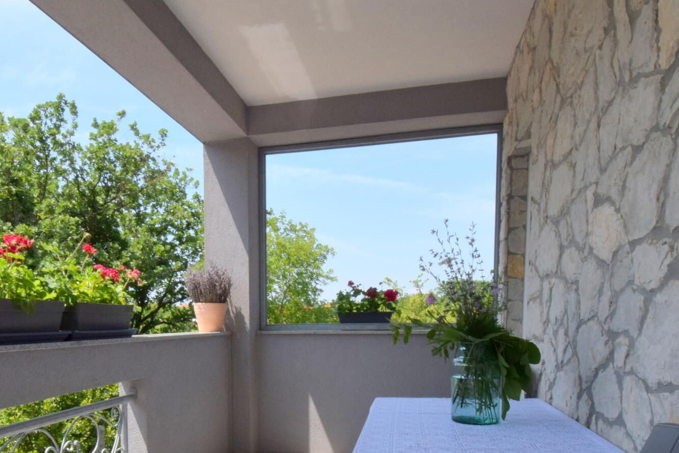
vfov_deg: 46.1
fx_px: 509
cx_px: 261
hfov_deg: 66.5
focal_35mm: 27
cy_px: 345
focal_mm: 10
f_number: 22
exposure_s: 1/200
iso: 800
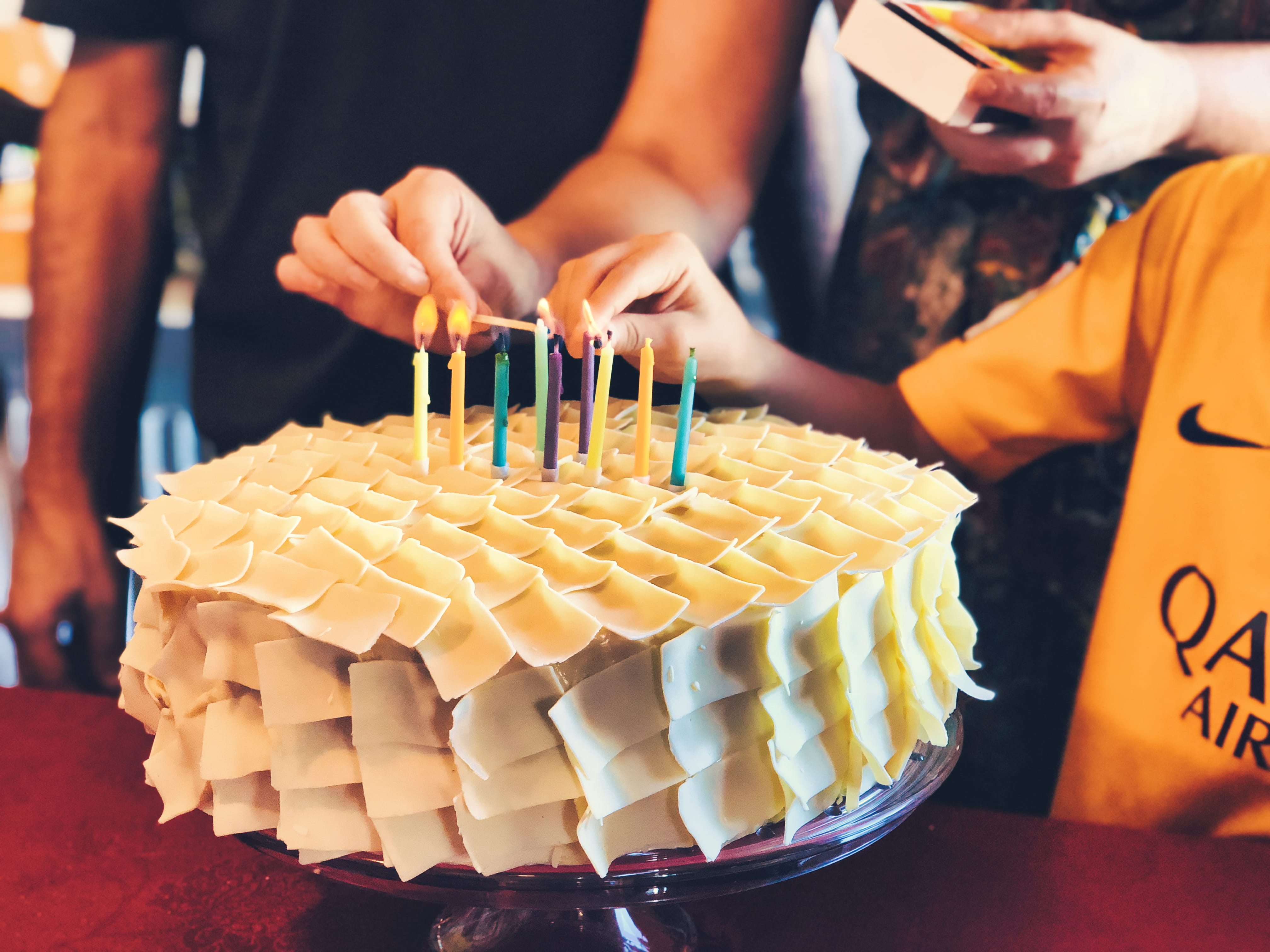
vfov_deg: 28.0
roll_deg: -0.8
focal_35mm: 52
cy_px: 476
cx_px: 635
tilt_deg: -14.3
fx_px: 1908
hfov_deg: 36.8
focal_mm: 6
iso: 125
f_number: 2.4
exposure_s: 1/60
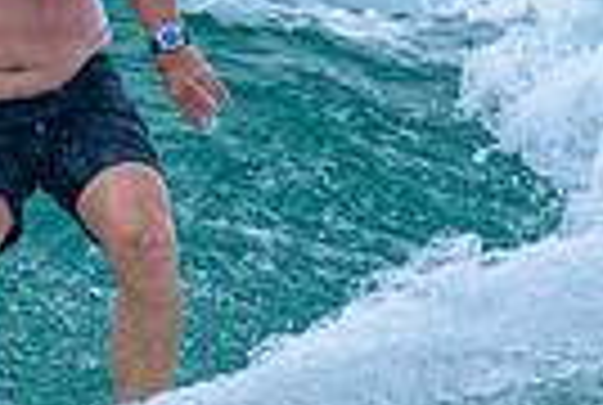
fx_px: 69936
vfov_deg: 0.3
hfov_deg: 0.5
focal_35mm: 4166
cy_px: 264
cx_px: -413
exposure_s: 1/3200
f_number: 6.3
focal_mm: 800
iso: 450
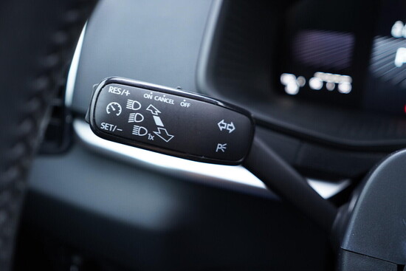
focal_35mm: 36
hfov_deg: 53.1
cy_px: 136
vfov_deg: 36.9
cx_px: 203
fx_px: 406
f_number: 2.8
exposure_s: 1/40
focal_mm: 24
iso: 400
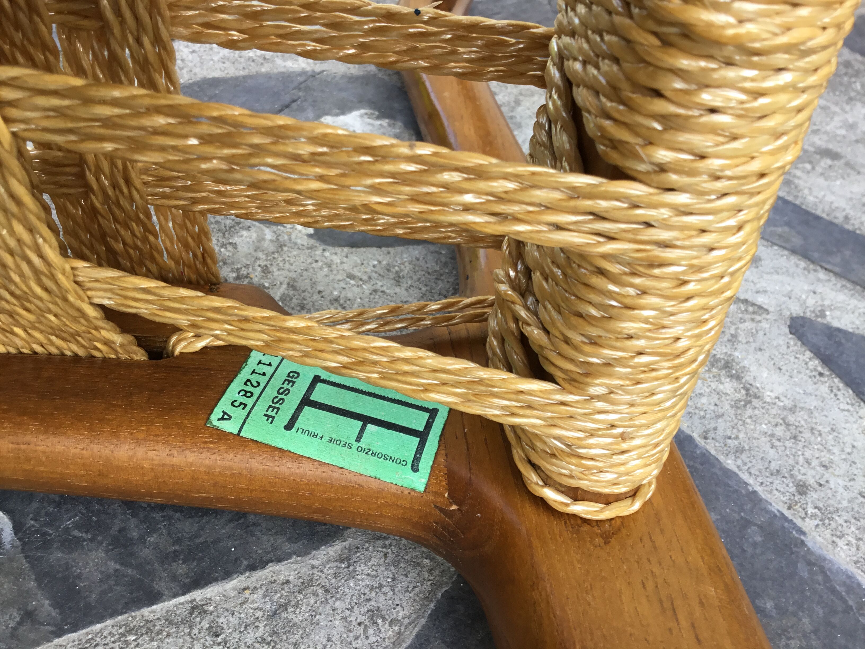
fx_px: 775
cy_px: 324
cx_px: 432
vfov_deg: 45.4
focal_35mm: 31
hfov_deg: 58.4
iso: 25
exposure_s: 1/100
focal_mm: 3.3
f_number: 2.4
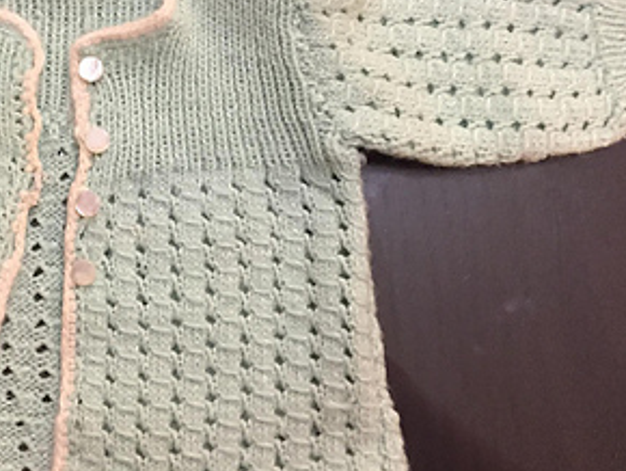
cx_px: 58
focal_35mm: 64
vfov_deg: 22.6
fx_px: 1158
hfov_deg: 29.0
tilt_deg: -83.0
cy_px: 78
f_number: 2.2
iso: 250
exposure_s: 1/24
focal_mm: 4.15
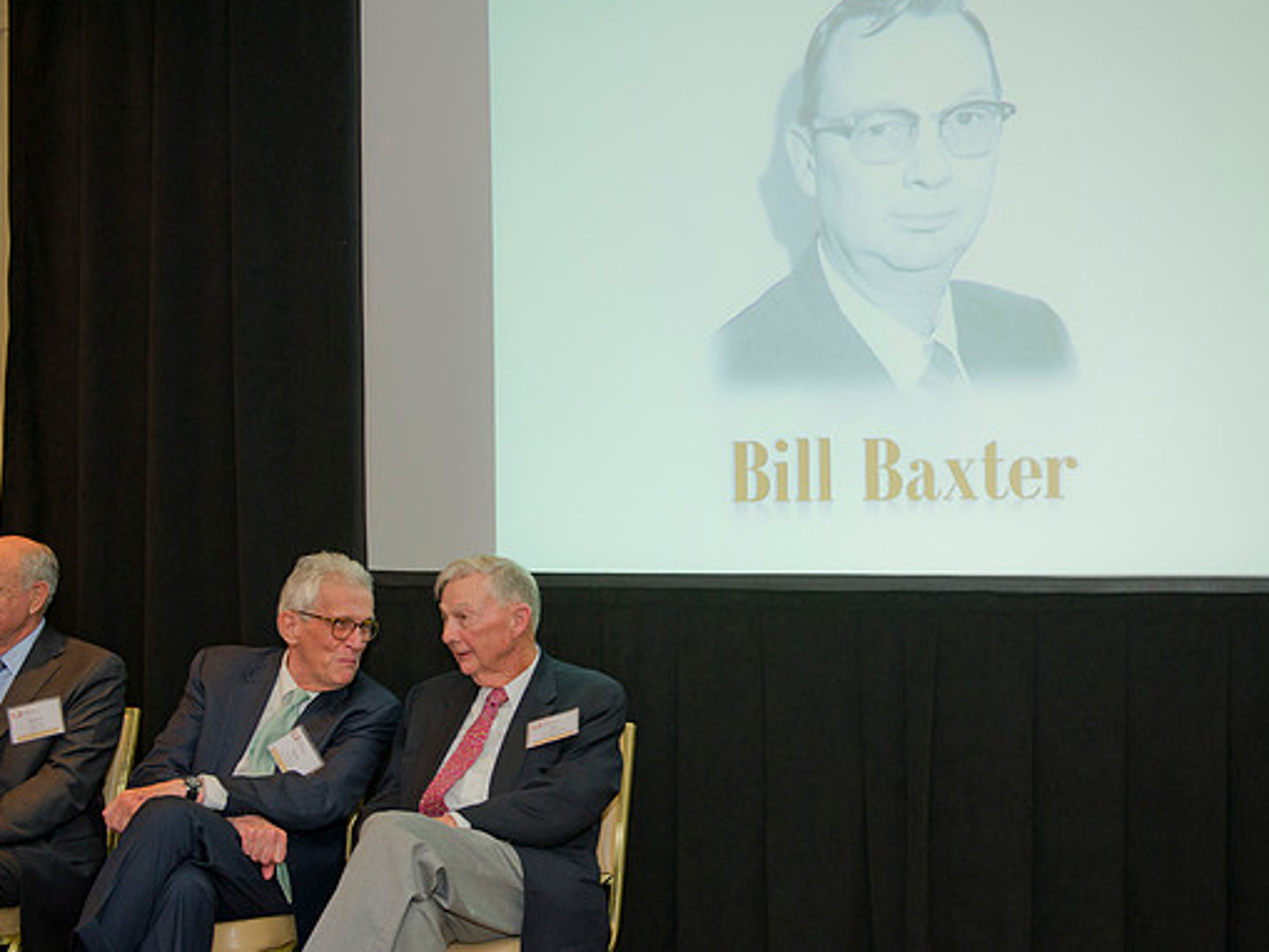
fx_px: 1760
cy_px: 499
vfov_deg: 30.3
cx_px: 681
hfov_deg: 39.6
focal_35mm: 48
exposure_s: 1/80
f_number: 3.2
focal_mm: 40
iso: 800
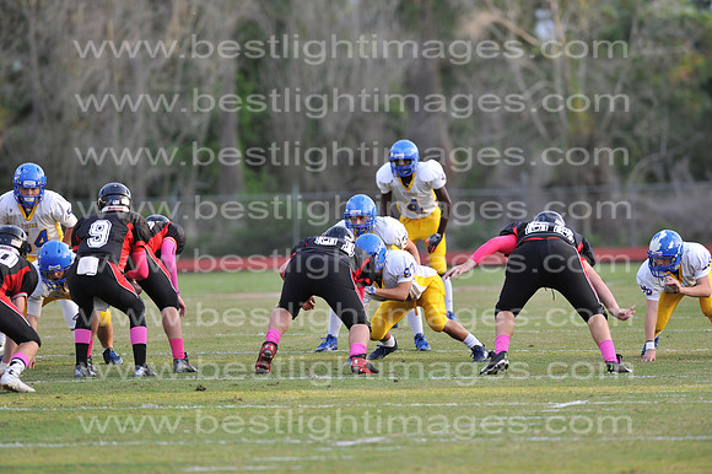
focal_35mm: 300
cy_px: 237
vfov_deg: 4.6
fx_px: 5930
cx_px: 356
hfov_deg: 6.9
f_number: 4
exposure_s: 1/800
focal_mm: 300
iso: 1000
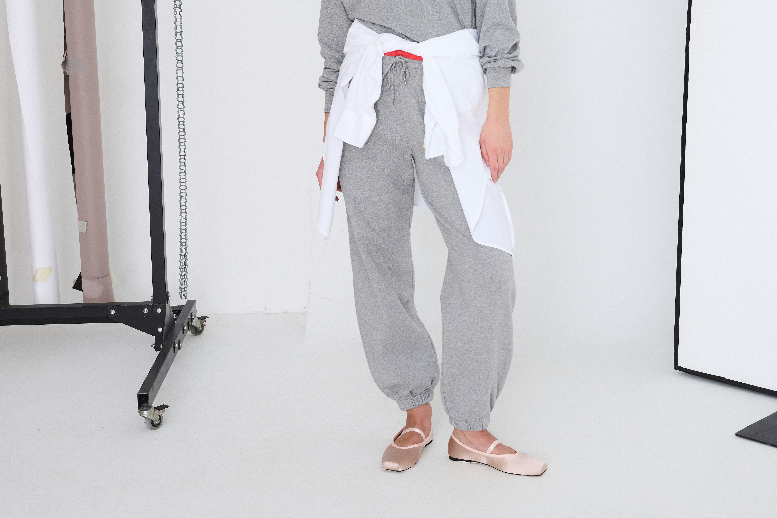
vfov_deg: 22.8
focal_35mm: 59
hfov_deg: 34.1
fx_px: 1266
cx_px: 415
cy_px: 108
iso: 200
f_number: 8
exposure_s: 1/160
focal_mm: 35.4
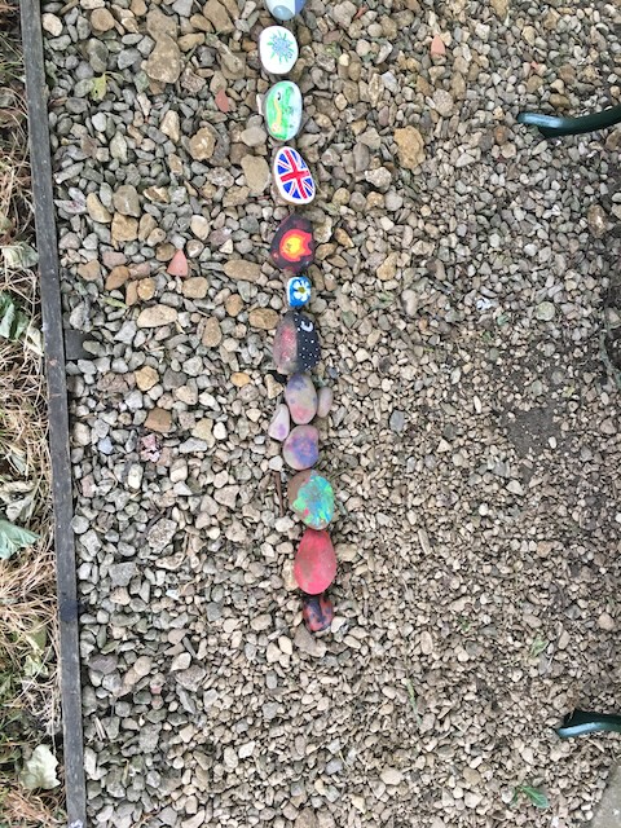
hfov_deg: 48.2
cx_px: 310
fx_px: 694
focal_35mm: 29
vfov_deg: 61.7
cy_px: 414
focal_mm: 4.15
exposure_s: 1/33
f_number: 2.2
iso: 32
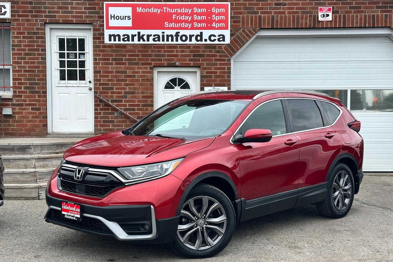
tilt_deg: -2.2
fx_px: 557
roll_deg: +0.5
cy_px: 139
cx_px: 194
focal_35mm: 51
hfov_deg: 38.9
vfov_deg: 26.5
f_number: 1.78
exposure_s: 1/1289
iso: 64
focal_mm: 6.86
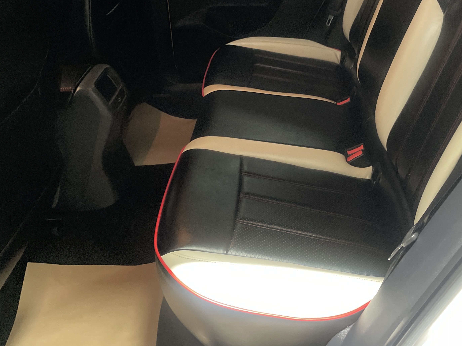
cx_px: 282
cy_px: 101
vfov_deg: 37.1
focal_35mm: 38
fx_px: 507
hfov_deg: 48.6
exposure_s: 1/25
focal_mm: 4.2
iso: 800
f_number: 1.6
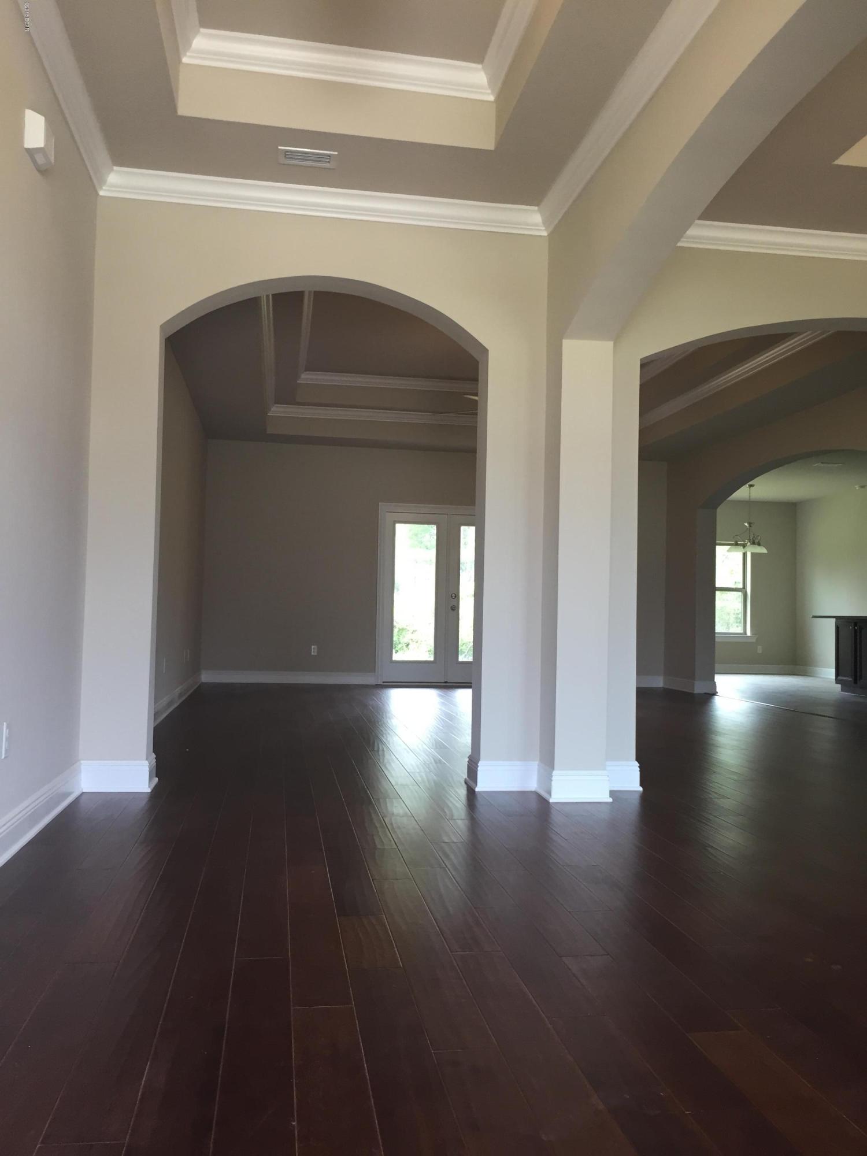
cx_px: 434
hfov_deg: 48.2
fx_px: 968
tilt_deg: +2.1
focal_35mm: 29
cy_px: 578
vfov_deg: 61.7
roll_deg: -1.6
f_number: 2.2
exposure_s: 1/30
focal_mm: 4.15
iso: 32
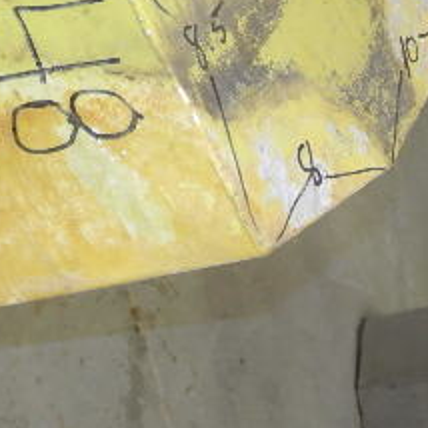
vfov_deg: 17.3
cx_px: -128
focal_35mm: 99
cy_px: 48
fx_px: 1385
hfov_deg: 16.6
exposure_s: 1/60
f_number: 4
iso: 800
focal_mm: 14.5
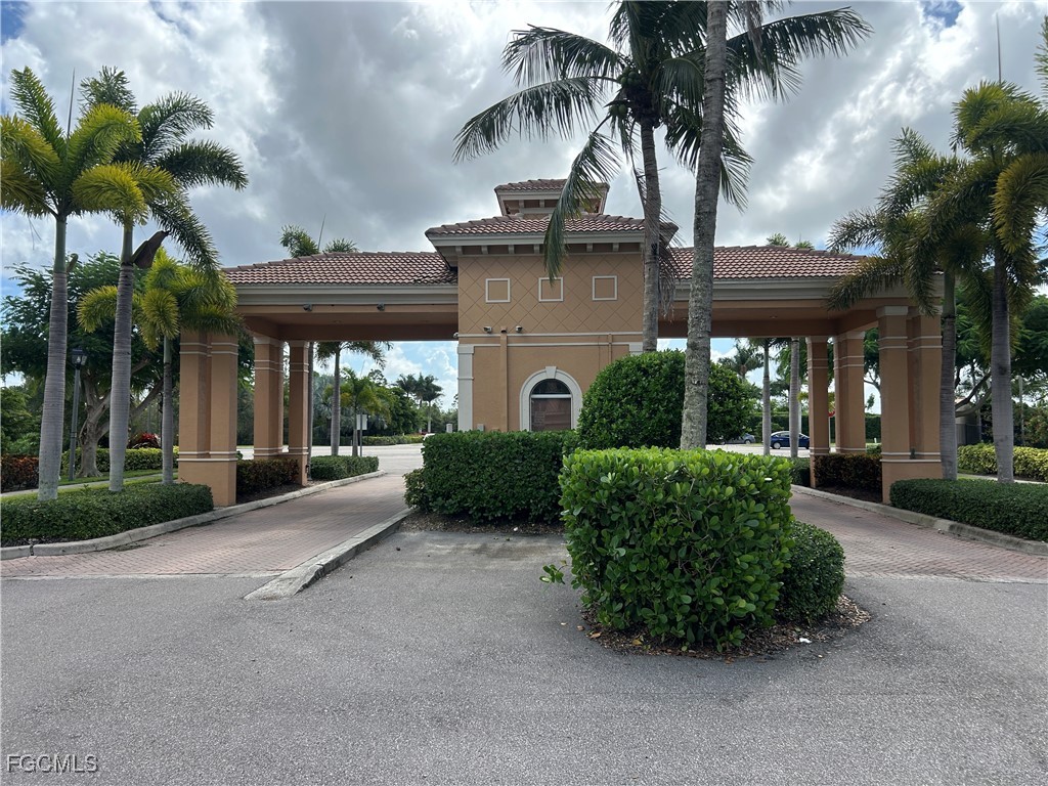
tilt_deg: +2.8
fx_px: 787
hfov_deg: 67.3
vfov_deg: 53.1
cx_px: 524
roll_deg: +0.1
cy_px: 393
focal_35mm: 26
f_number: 1.5
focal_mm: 5.7
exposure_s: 1/2762
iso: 50
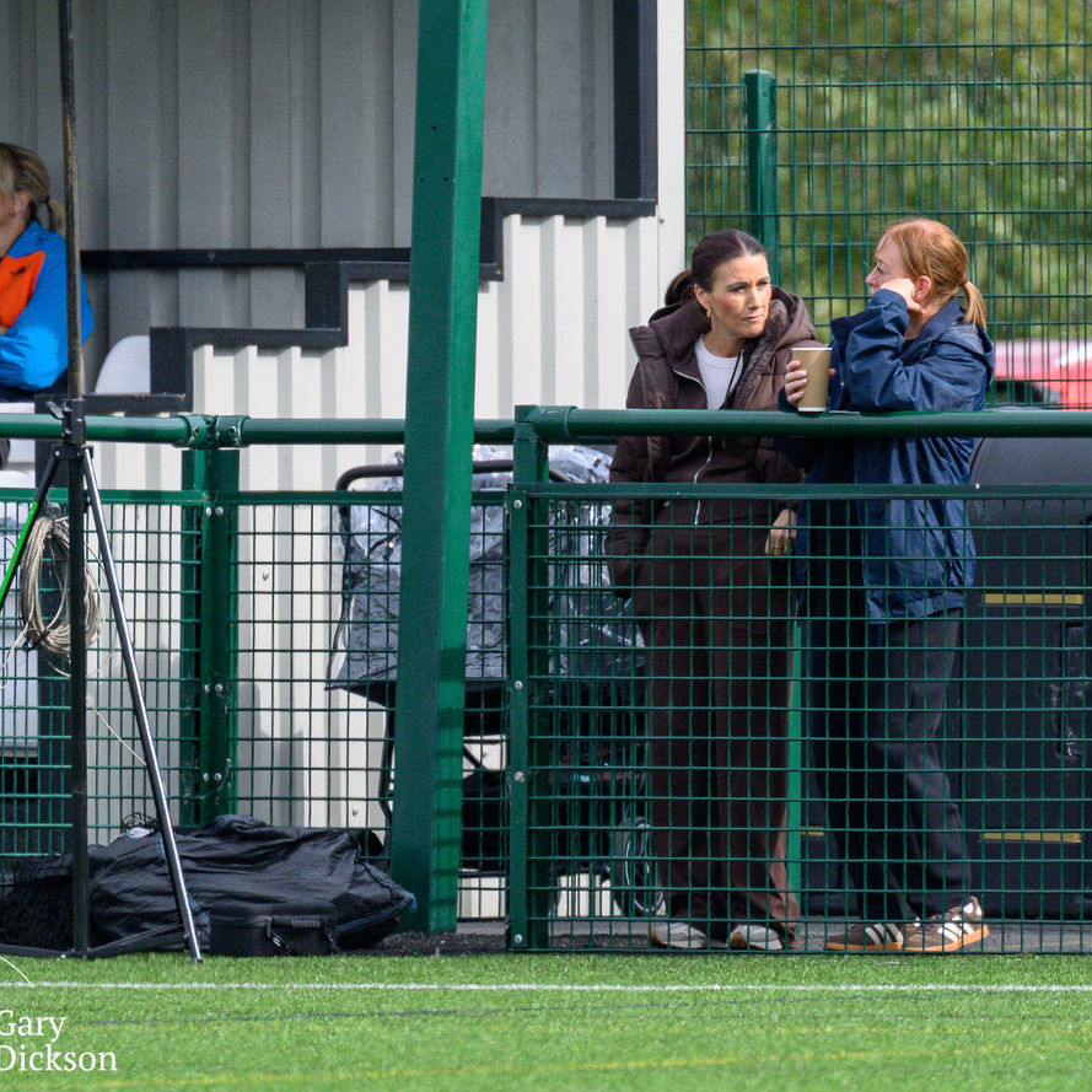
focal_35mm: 1030
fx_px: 36761
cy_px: 346
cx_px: 761
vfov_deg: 1.7
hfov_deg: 1.7
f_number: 5.6
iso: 1100
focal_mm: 400
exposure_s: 1/2000
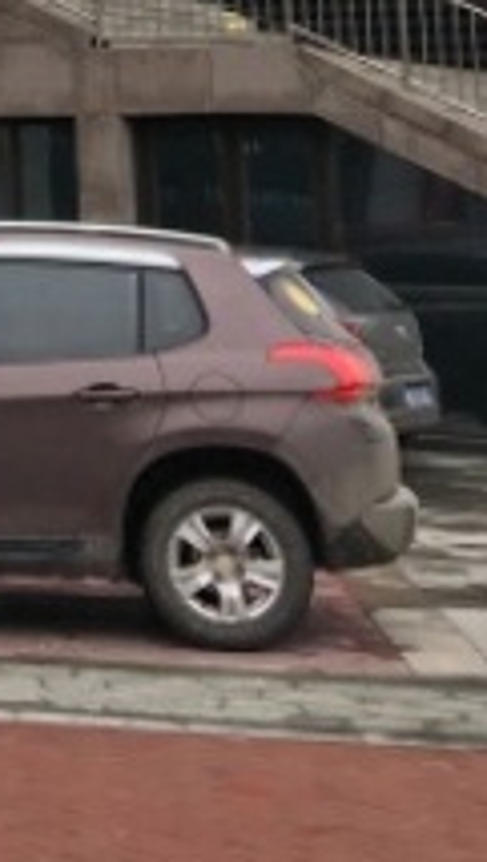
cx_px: -576
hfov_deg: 9.8
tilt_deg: +13.1
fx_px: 2584
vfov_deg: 17.7
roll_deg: -2.1
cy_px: -258
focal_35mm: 113
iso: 25
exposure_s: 1/100
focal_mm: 4.15
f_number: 2.2
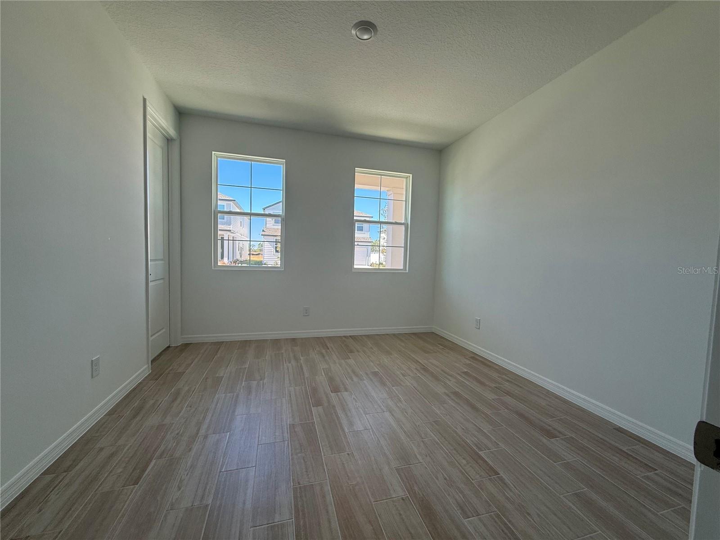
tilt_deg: -2.6
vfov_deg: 85.7
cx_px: 360
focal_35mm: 14
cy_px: 270
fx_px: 291
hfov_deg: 102.1
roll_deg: -1.3
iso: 64
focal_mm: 2.22
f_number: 2.2
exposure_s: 1/159
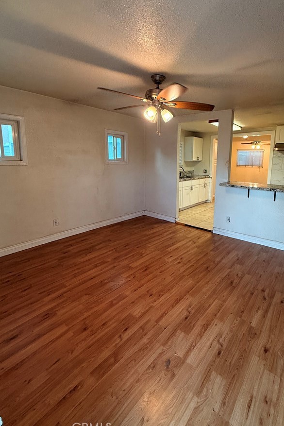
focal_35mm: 17
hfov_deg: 69.3
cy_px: 186
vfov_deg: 92.8
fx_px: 201
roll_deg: -1.1
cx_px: 178
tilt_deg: -6.9
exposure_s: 1/120
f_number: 2.2
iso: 200
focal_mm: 2.22
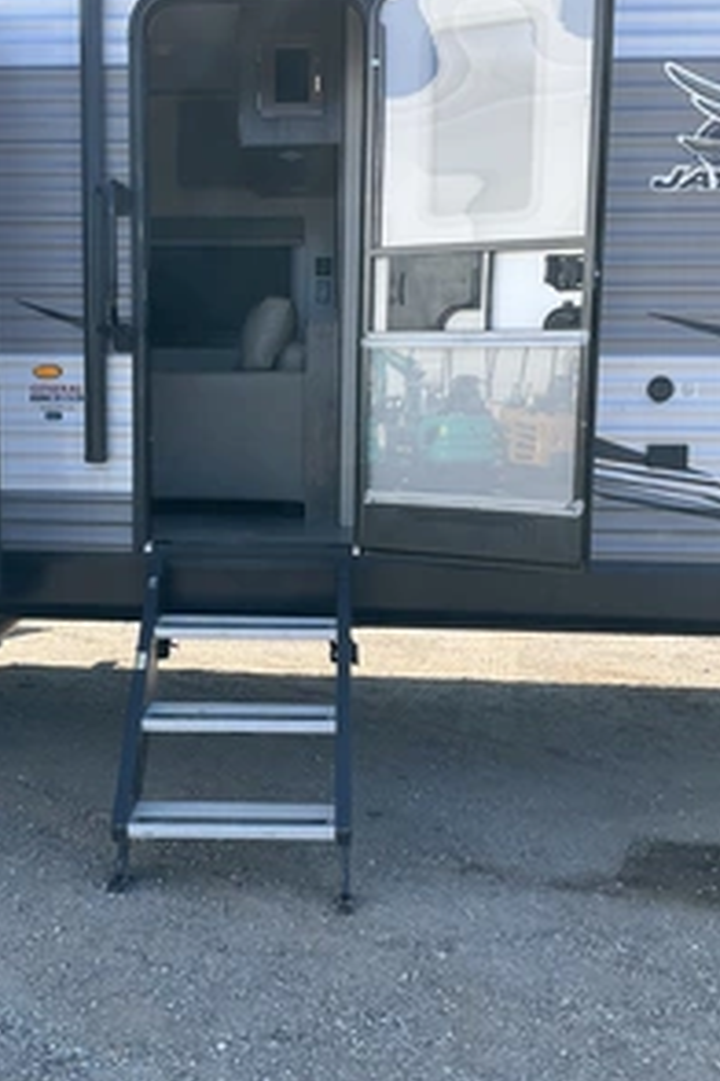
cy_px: 537
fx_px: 1230
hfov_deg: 32.3
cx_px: 231
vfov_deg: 47.4
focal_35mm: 41
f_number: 1.8
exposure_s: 1/509
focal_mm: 3
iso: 25
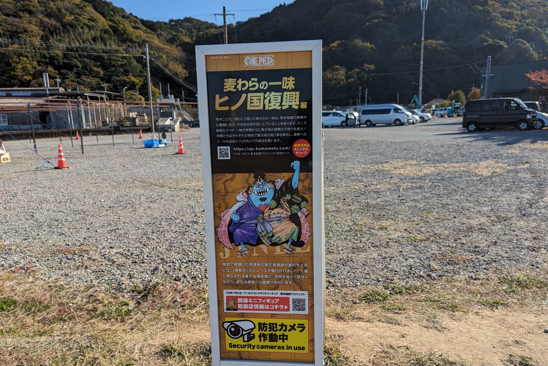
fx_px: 396
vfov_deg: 49.5
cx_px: 275
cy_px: 190
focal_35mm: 26
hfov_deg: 69.4
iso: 44
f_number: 1.85
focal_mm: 6.81
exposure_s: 1/1984
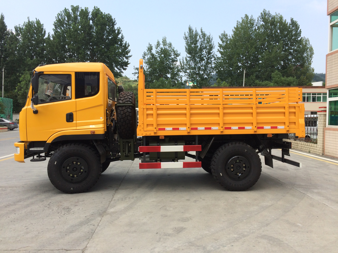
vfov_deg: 48.2
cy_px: 126
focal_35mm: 29
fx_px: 283
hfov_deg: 61.7
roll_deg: -1.8
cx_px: 169
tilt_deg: -2.4
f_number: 2.2
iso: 32
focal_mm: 4.15
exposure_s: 1/1282
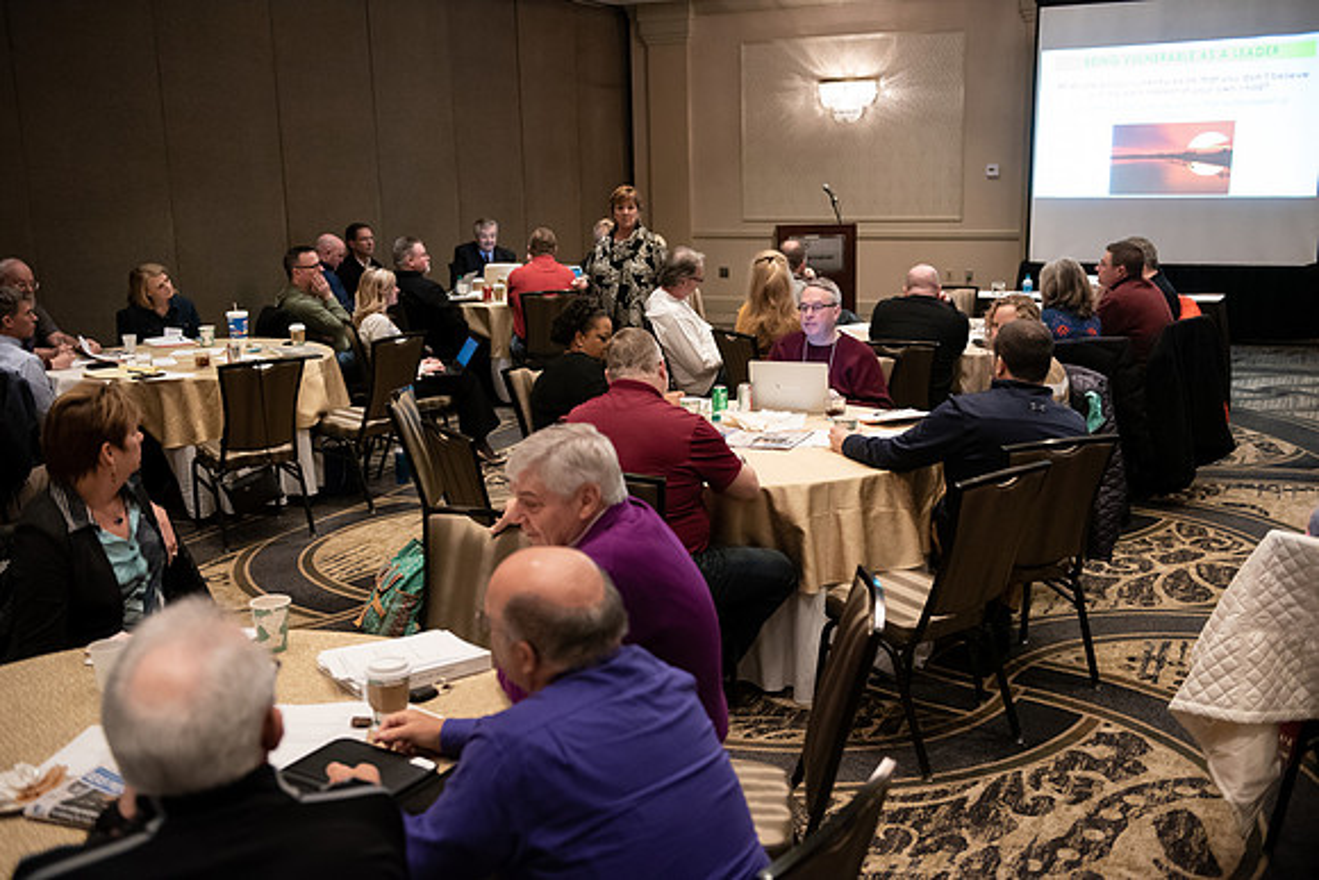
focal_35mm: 38
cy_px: 440
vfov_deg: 35.1
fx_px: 1393
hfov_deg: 50.7
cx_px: 660
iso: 5000
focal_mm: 38
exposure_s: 1/160
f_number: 3.2
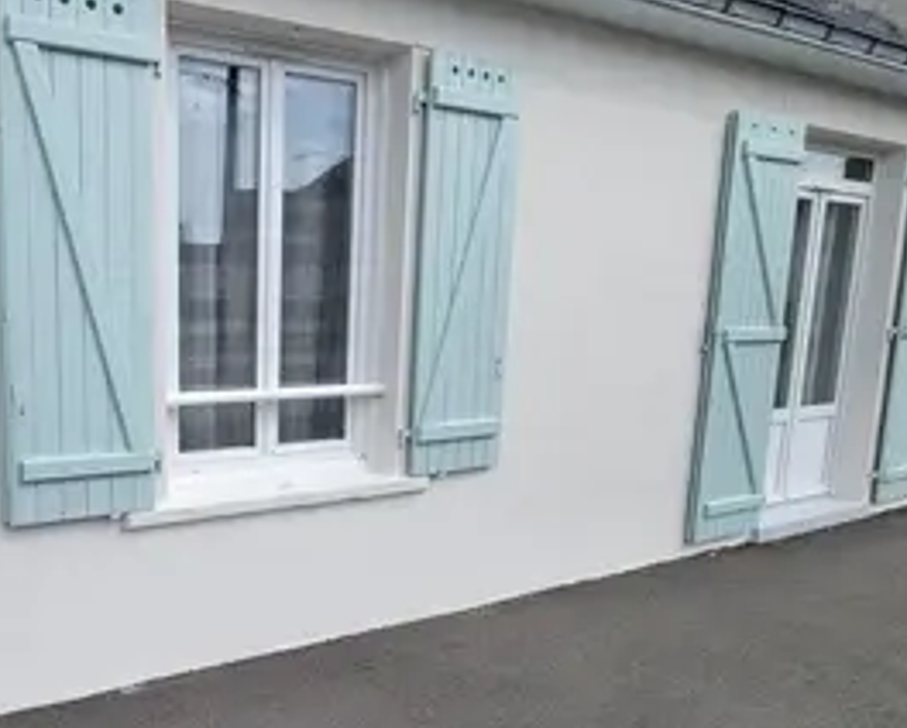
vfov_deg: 61.0
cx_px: 201
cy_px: 371
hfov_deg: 66.8
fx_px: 618
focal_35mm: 23
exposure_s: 1/1714
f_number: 2.2
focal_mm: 2.2
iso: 50
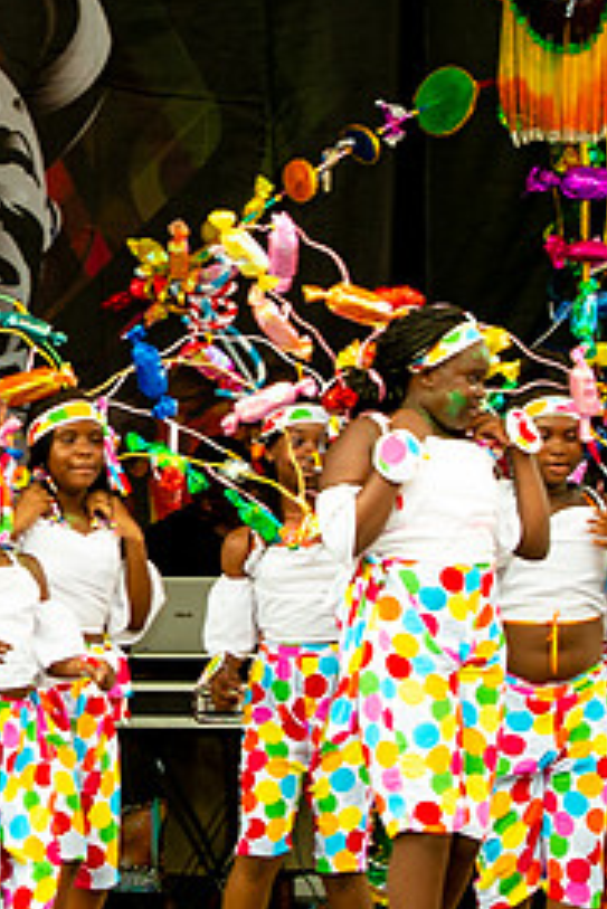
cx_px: -246
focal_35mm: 370
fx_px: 9345
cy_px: 458
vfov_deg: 5.6
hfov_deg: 3.7
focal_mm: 70
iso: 160
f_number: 5.6
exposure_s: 1/200
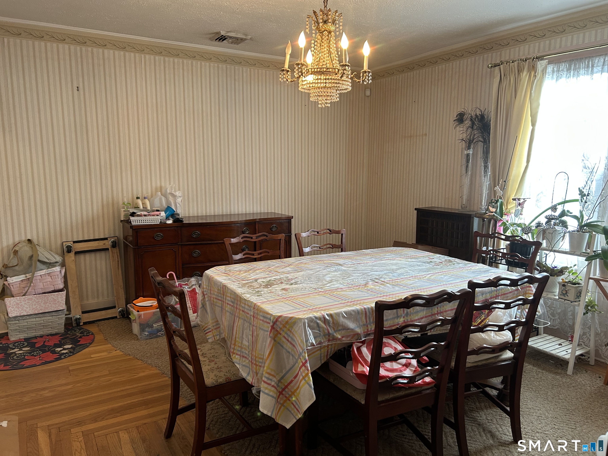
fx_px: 457
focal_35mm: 26
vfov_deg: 53.1
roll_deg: +0.3
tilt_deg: -7.9
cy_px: 228
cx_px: 304
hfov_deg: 67.3
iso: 160
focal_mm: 5.7
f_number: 1.5
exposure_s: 1/60
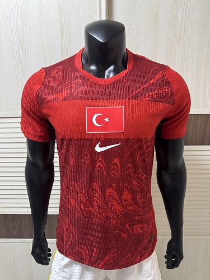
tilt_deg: -13.0
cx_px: 105
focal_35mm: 24
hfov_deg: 56.8
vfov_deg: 71.6
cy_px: 140
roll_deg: +0.8
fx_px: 194
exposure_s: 1/60
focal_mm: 6.76
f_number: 1.78
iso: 500
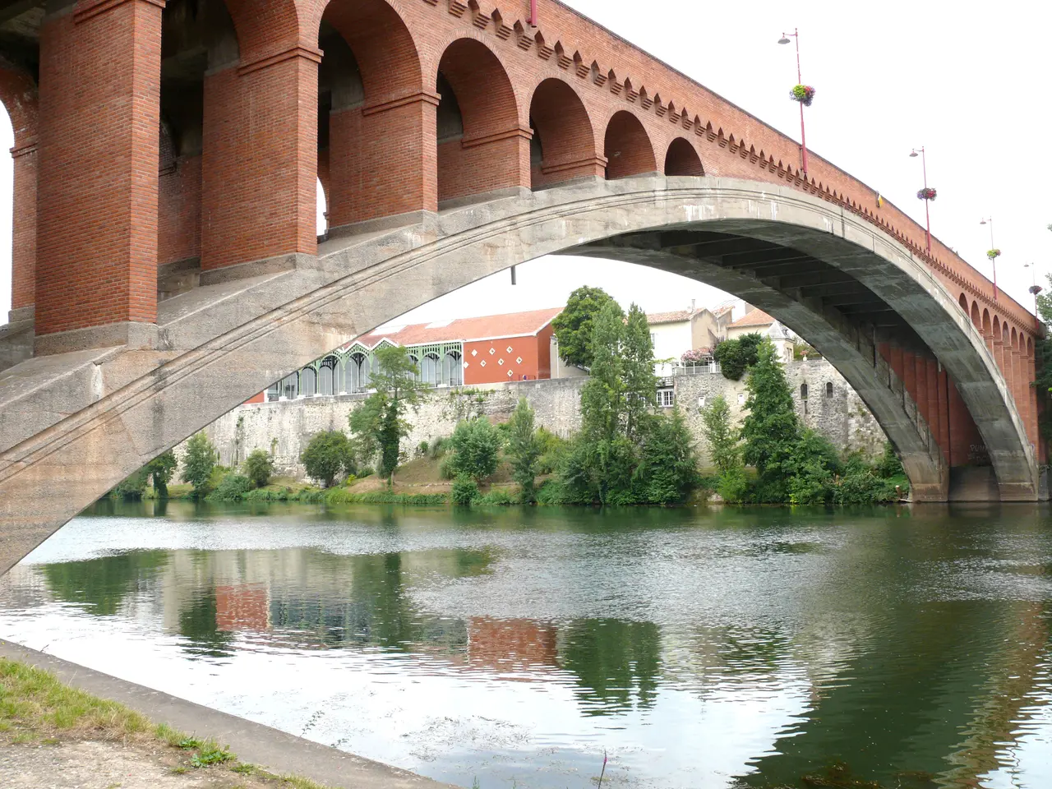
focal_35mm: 35
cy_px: 394
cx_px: 526
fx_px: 1064
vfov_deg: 40.7
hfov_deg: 52.6
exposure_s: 1/200
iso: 100
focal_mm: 7.4
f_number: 4.5
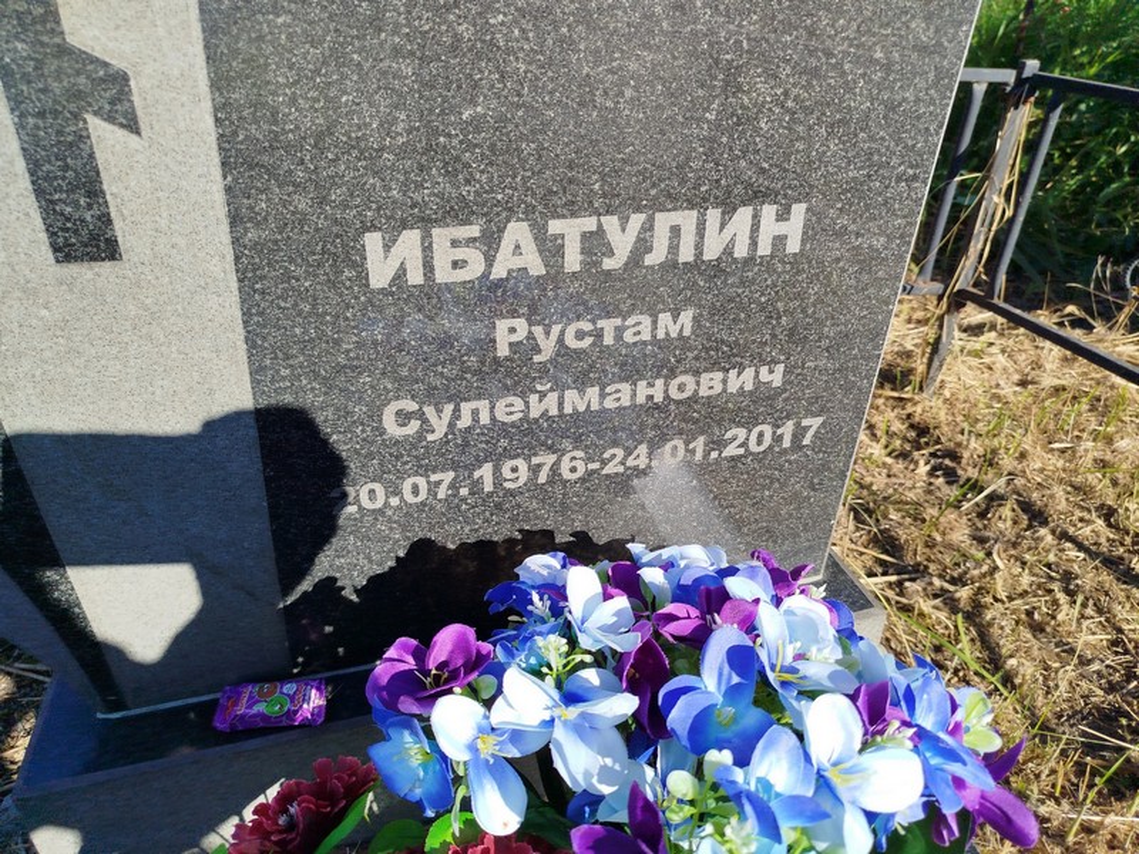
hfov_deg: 71.6
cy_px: 427
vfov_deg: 56.8
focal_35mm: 24
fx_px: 790
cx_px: 570
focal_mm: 5.31
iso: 50
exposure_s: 1/931
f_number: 1.7
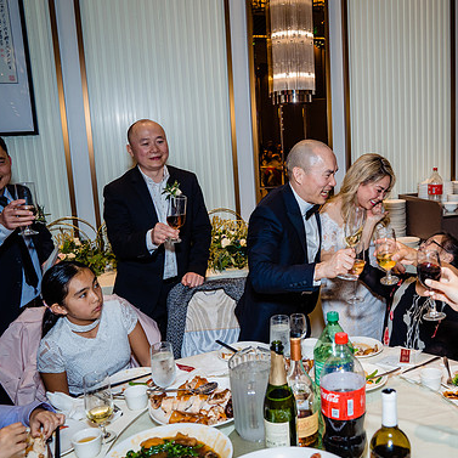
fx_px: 509
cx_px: 324
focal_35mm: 34
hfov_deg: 47.2
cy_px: 225
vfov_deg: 48.4
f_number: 4
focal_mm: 26
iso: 1250
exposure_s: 1/160
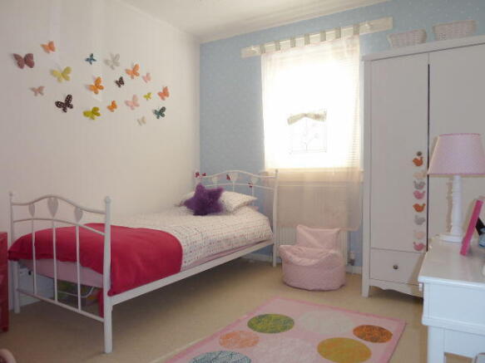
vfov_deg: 54.9
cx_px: 242
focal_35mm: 25
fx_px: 350
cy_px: 182
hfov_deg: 69.4
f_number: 3.3
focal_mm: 4.1
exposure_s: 1/30
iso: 100
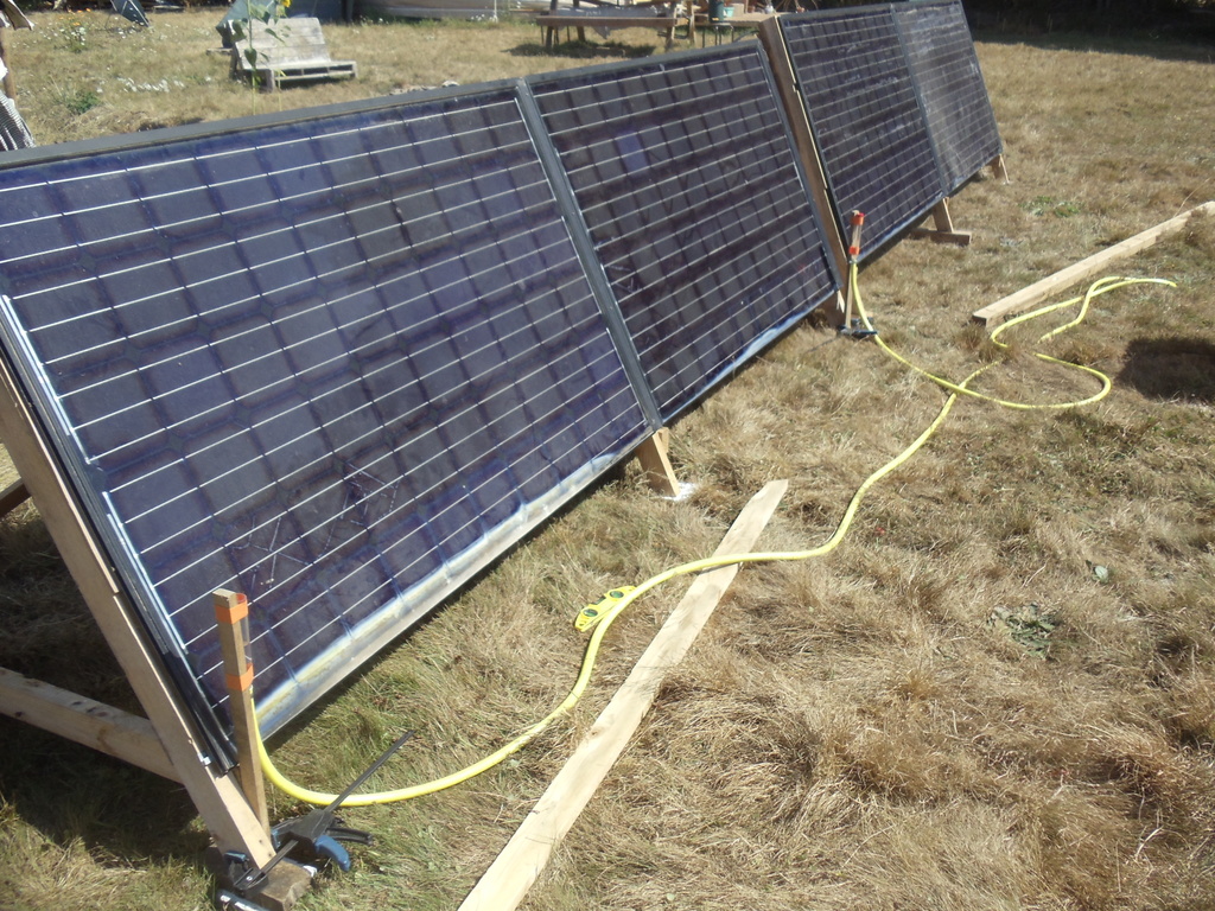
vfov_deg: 32.9
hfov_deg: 42.9
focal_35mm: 44
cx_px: 608
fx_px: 1544
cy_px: 456
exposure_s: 1/125
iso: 80
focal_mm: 6
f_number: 7.1
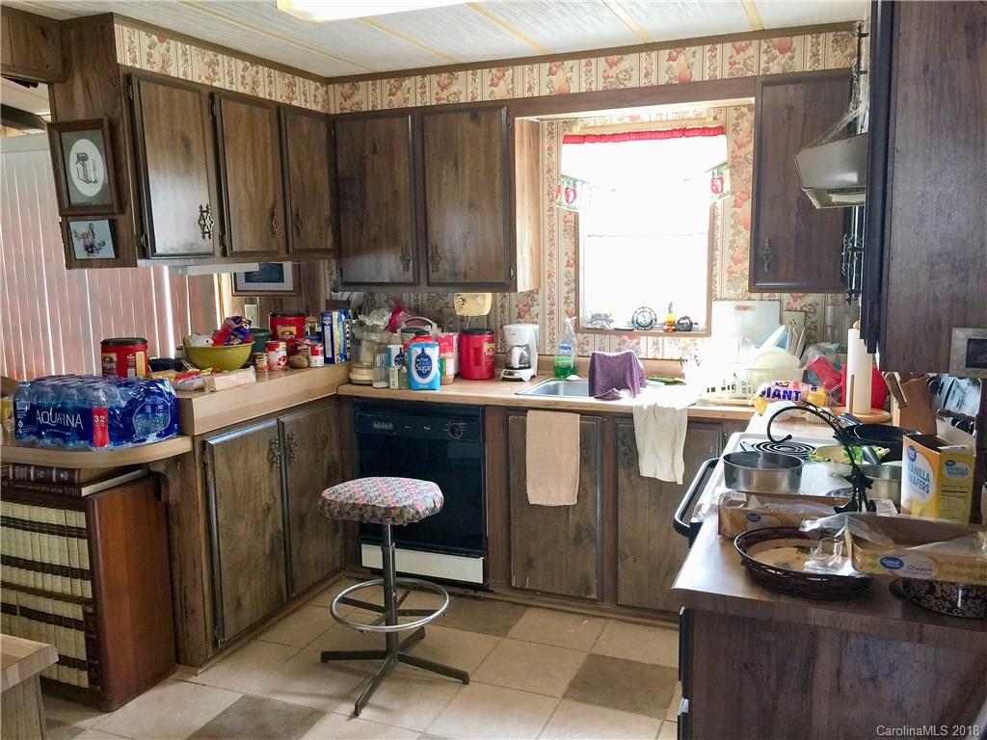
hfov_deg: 61.7
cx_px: 494
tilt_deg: -8.3
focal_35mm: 29
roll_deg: +0.2
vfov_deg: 48.2
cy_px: 370
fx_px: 827
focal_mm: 4.15
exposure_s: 1/15
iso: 64
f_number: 2.2
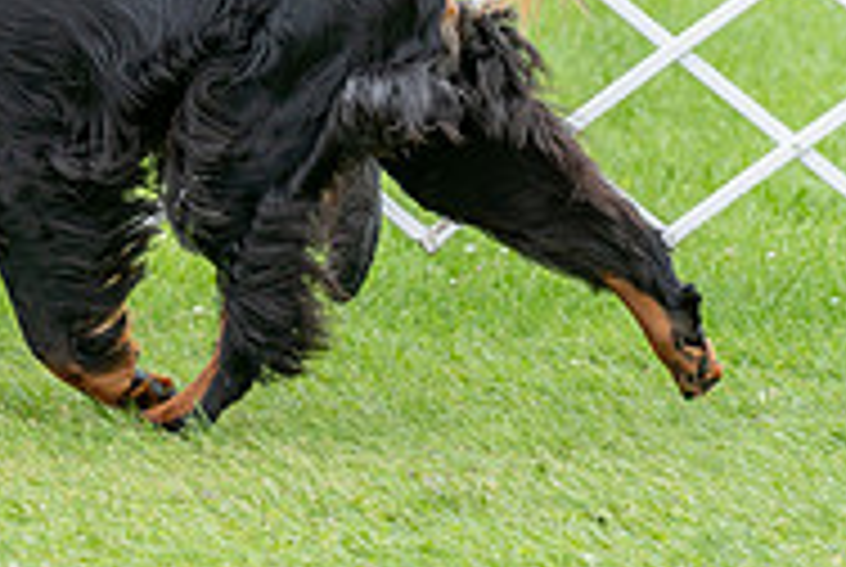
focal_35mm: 616
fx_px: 14499
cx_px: -158
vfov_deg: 2.2
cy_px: -232
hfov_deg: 3.3
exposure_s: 1/800
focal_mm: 200
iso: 400
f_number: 5
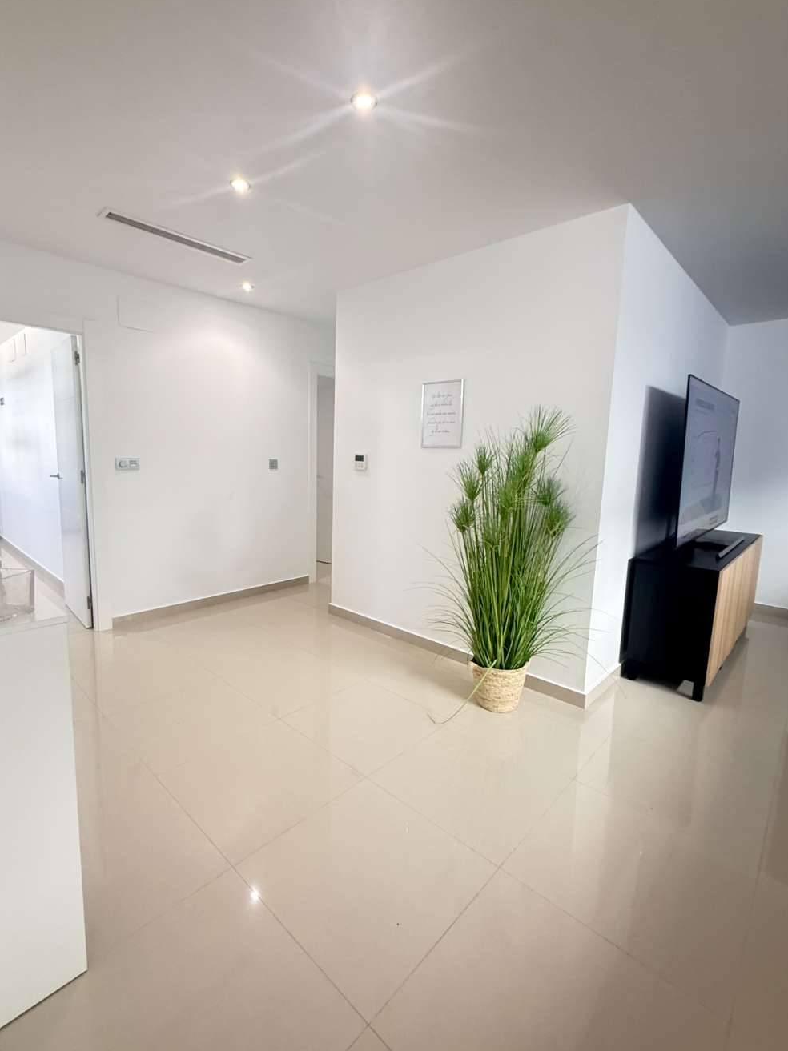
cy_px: 518
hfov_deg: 78.0
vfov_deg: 94.5
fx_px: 486
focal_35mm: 16
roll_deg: -2.0
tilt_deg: -7.5
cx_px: 373
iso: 320
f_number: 2.2
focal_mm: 2.22
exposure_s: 1/50
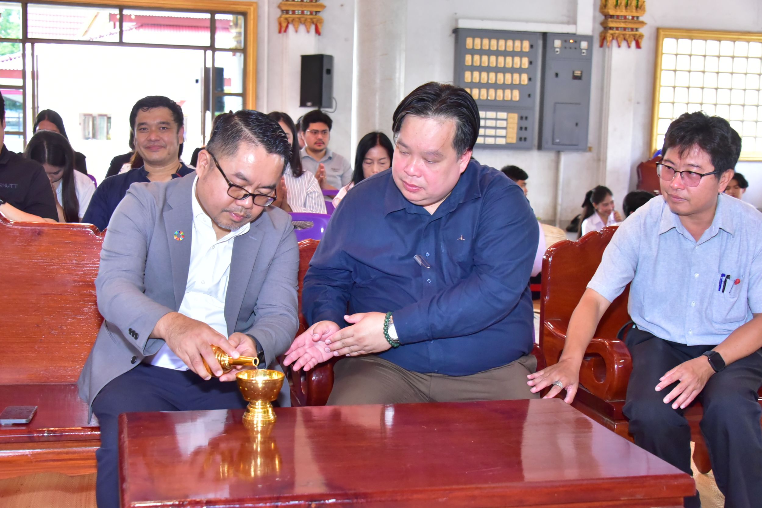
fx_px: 1059
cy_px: 254
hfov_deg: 39.6
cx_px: 381
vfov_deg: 27.0
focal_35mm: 50
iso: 6400
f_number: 6.3
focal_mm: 50
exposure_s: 1/160
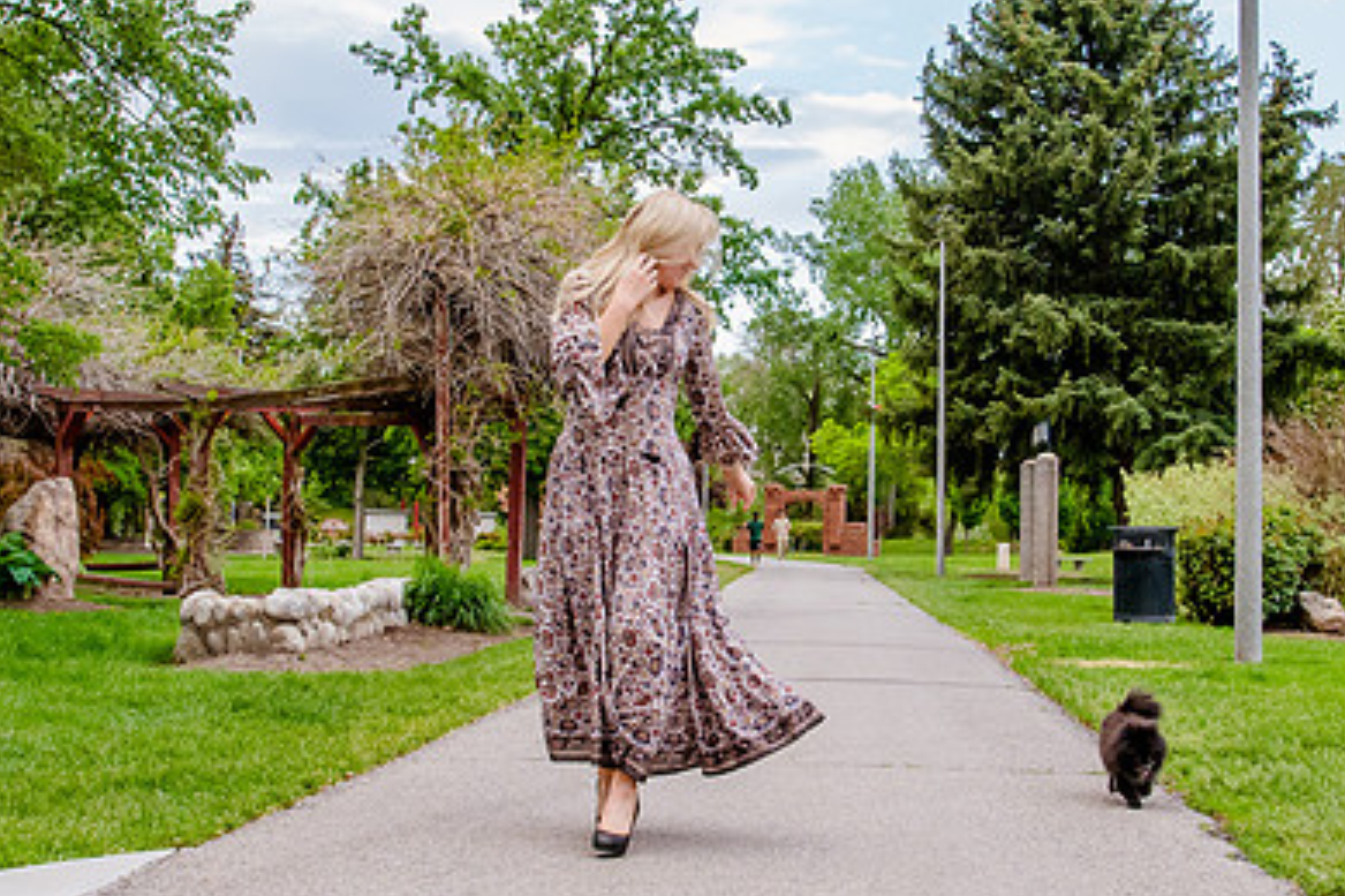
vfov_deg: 22.6
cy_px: 452
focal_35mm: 60
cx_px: 703
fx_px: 2241
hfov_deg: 33.4
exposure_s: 1/640
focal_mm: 30
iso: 2500
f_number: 8
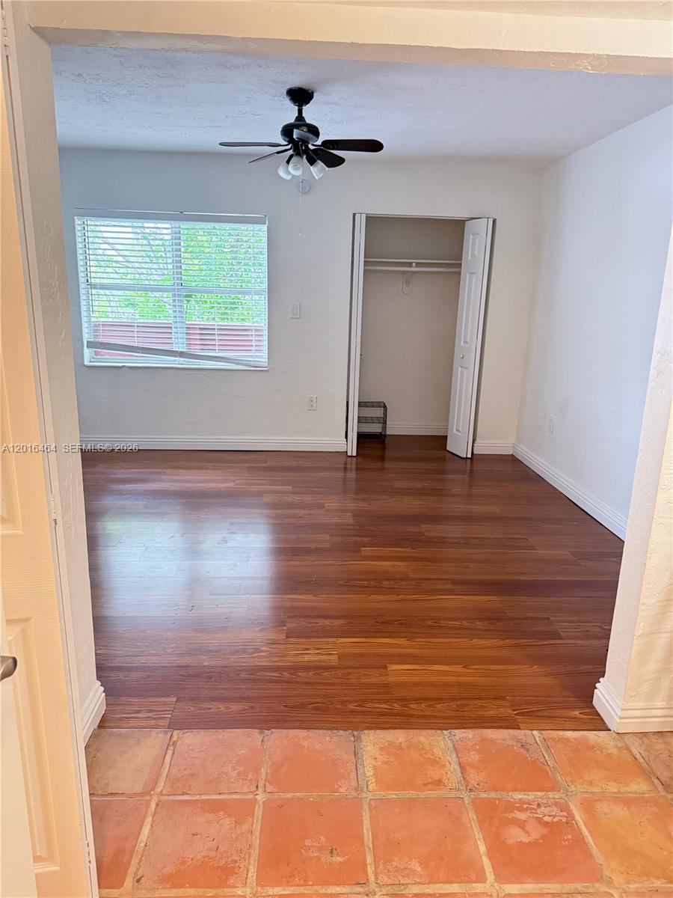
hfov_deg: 56.8
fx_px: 622
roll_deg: -2.9
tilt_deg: -13.6
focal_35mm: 24
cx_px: 336
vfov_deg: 71.6
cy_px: 449
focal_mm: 6.76
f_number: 1.78
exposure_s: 1/60
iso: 800
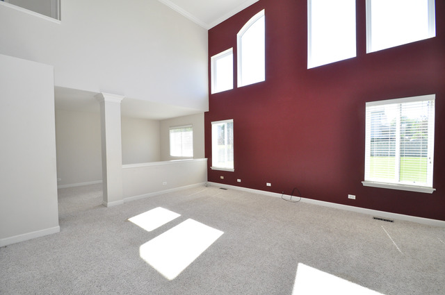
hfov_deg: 100.5
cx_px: 222
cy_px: 148
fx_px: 185
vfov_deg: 77.2
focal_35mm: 15
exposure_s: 1/100
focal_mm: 10
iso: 640
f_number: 10
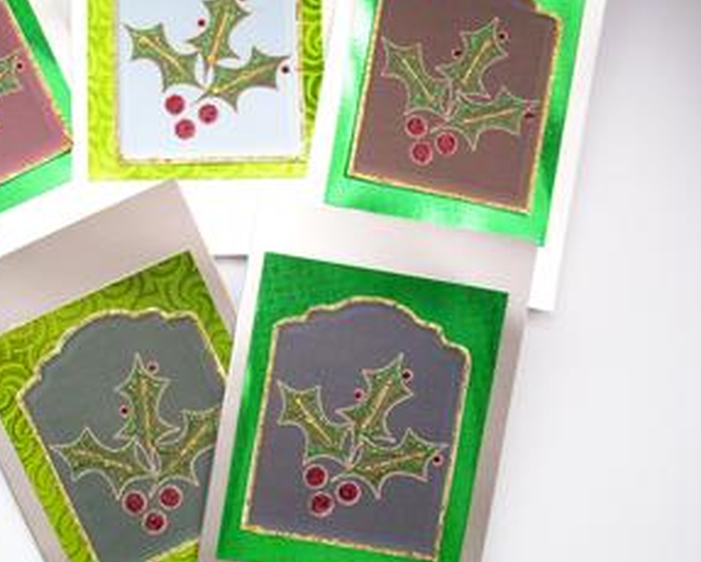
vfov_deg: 30.8
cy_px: 235
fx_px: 1017
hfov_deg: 37.9
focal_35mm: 49
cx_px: 278
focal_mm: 5.7
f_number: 2.9
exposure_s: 1/25
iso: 125
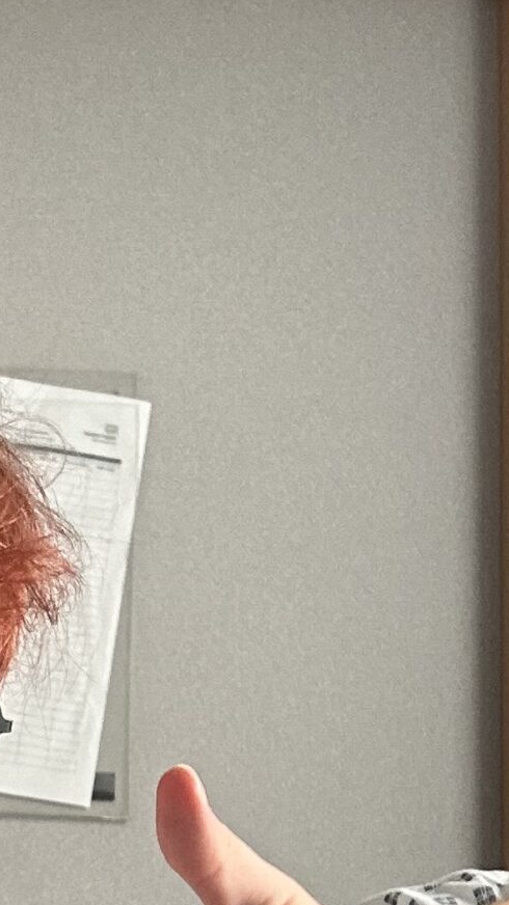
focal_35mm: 96
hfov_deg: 12.2
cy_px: 1103
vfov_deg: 20.7
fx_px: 2305
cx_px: -142
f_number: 1.9
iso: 64
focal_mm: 2.69
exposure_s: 1/100
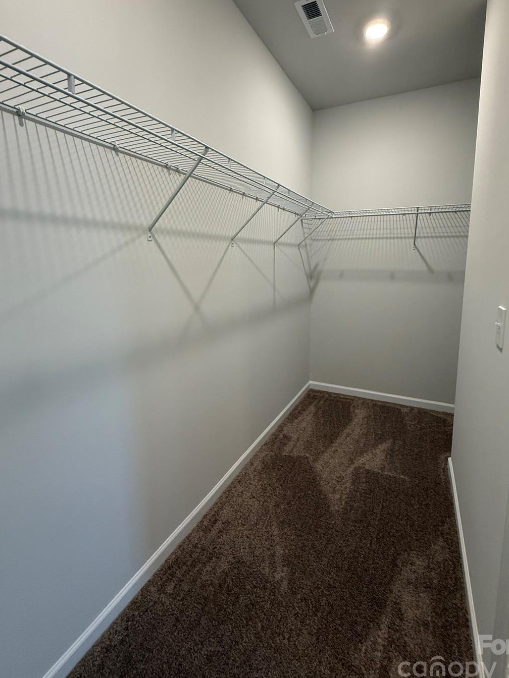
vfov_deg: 94.2
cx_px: 278
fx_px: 314
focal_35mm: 16
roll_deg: -0.4
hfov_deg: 77.9
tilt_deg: -6.8
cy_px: 303
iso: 320
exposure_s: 1/120
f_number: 2.2
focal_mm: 2.22
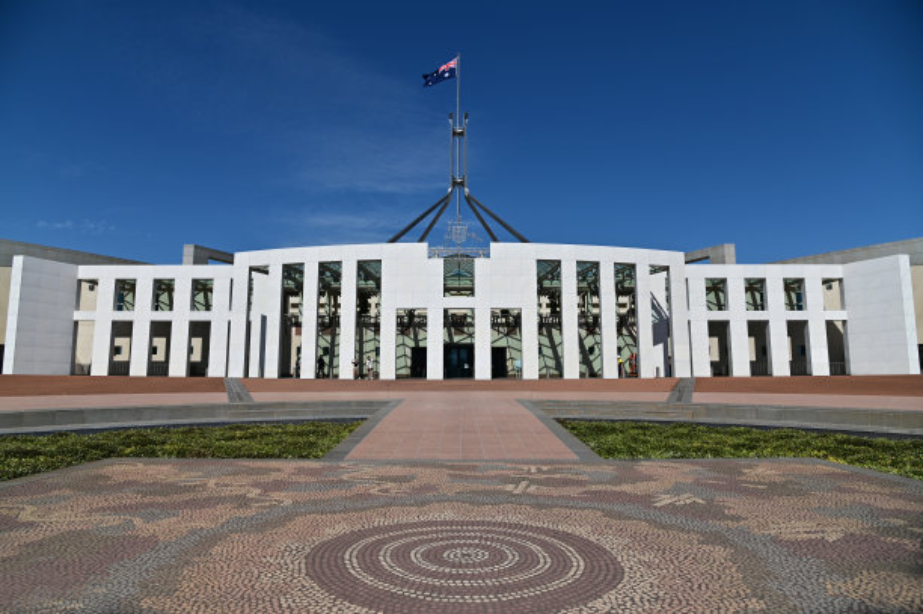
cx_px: 462
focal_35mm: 24
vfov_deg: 53.1
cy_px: 307
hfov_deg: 73.8
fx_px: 615
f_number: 5.6
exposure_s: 1/1250
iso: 100
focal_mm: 24
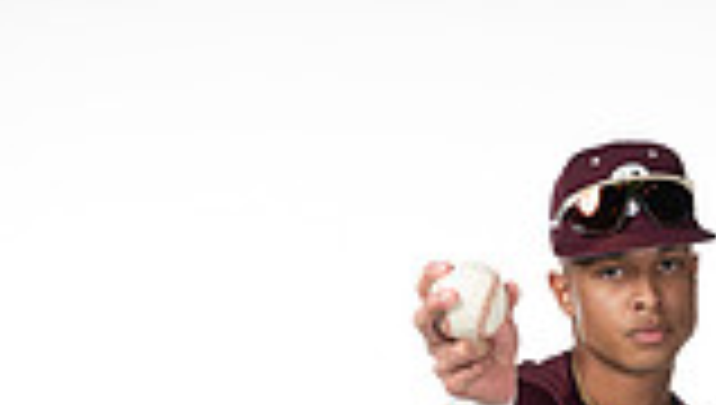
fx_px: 2757
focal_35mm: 145
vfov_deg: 7.8
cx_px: 437
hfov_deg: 14.8
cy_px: 940
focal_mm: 49
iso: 400
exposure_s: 1/250
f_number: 6.3
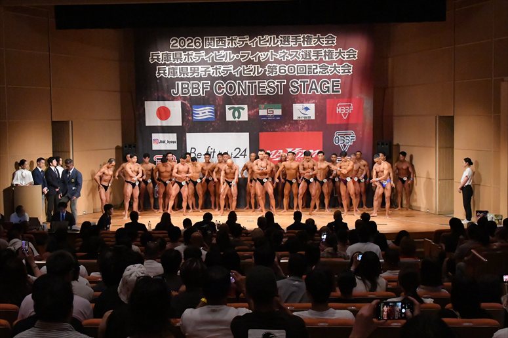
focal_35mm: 57
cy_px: 169
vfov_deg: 23.8
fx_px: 804
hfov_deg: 35.1
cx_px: 254
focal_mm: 38
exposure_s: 1/400
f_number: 5.6
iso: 12800
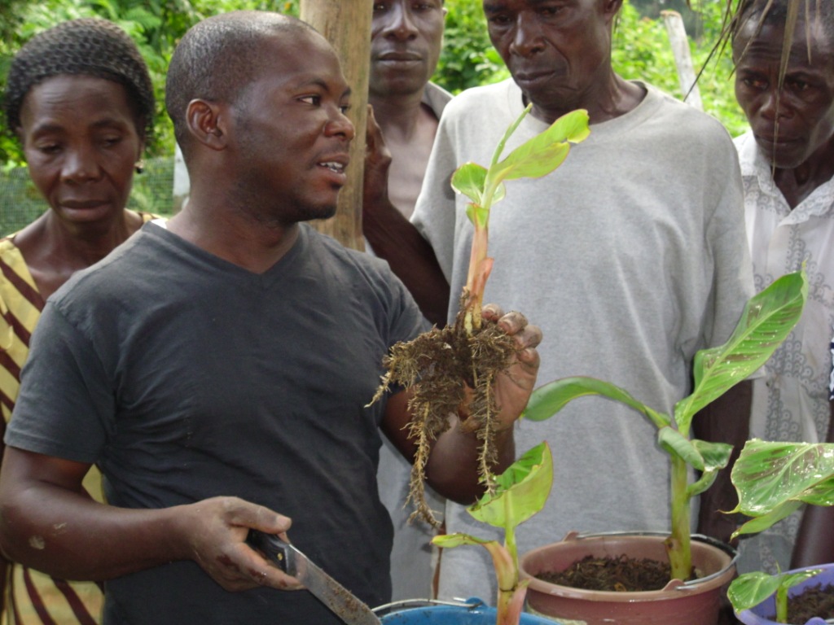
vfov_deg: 18.0
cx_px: 417
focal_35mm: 82
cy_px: 312
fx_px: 1976
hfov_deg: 23.8
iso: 200
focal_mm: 14.8
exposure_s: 1/60
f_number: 4.5
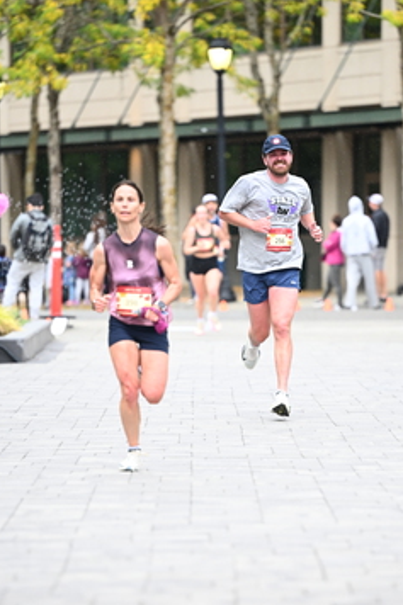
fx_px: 4286
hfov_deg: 5.4
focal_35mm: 255
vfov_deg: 8.1
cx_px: 236
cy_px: 365
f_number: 2.8
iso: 1250
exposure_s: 1/1250
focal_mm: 165
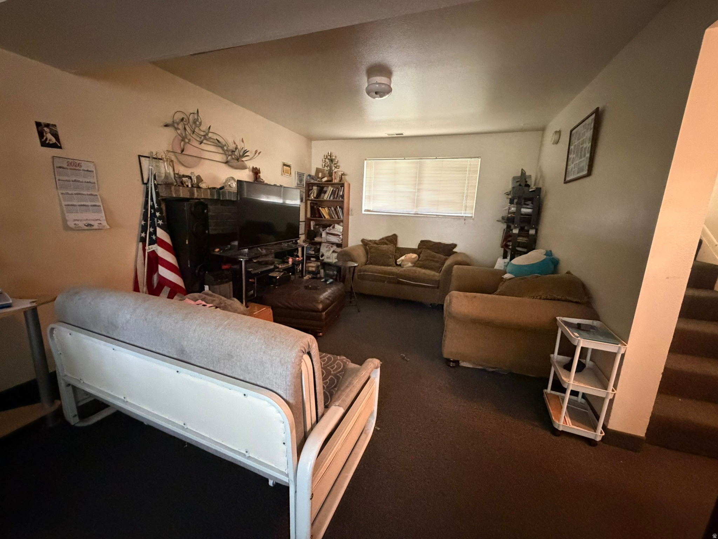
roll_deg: -1.0
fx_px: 290
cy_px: 270
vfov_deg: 85.7
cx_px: 359
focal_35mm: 14
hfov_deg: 102.1
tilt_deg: -11.8
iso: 1250
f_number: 2.2
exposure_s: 1/42
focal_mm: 2.22
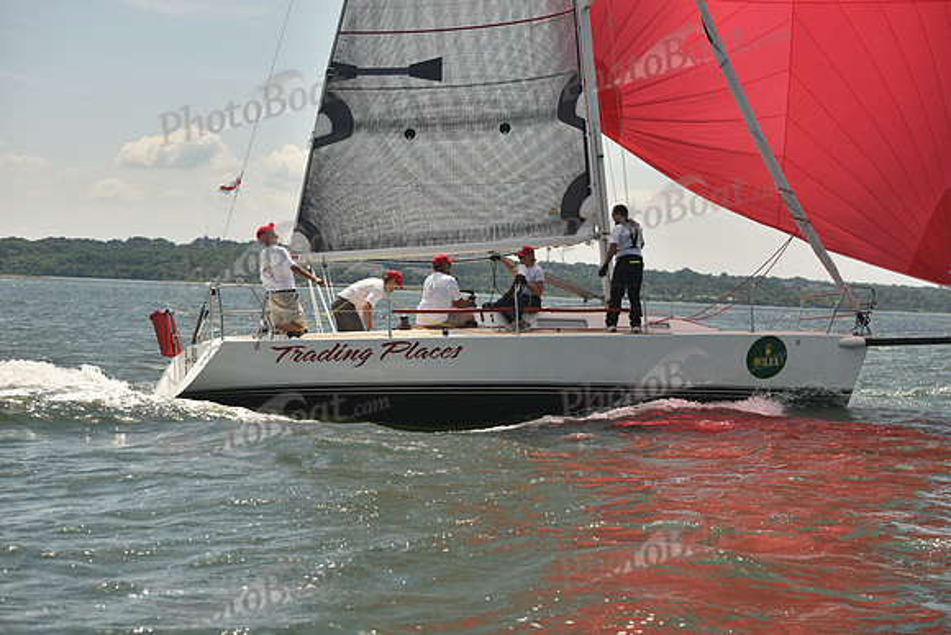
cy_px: 318
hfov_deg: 26.0
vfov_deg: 17.5
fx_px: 2061
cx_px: 476
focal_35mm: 78
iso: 320
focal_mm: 78
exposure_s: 1/1250
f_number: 6.3
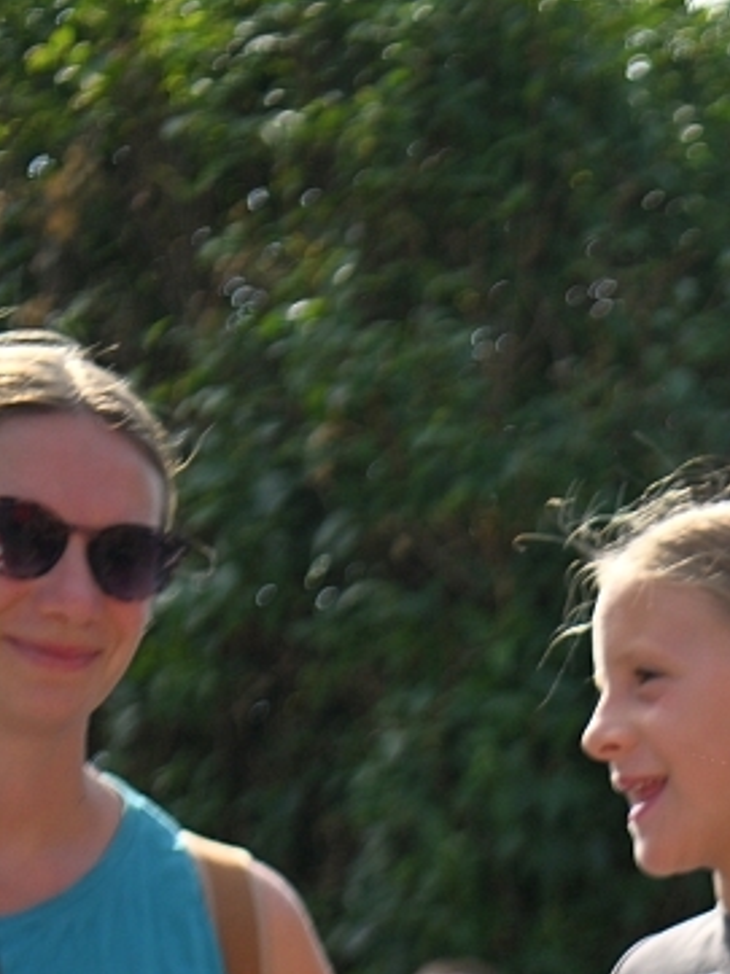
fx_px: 5602
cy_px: 1109
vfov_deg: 9.8
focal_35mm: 199
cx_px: 1615
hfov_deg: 7.1
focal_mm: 50
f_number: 2.8
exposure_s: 1/1250
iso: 64
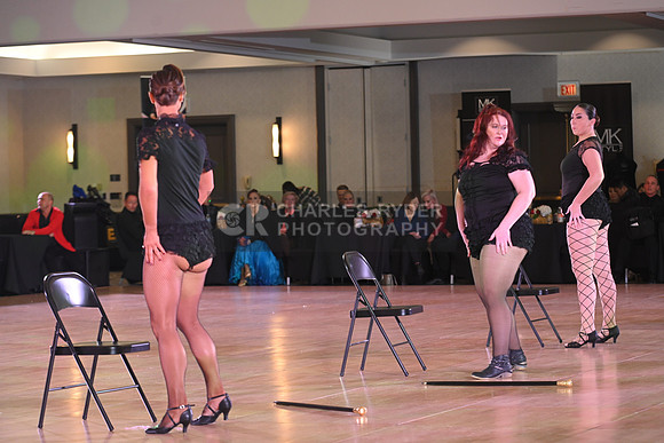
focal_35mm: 116
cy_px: 222
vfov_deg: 11.8
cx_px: 332
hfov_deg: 17.6
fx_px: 2140
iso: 1600
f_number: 4.5
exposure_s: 1/160
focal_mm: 116
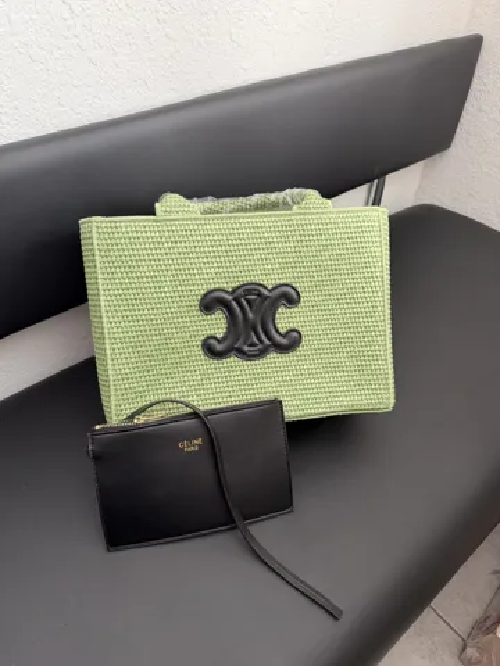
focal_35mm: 24
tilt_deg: -43.6
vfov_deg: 71.6
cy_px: 333
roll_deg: -3.1
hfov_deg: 56.8
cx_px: 250
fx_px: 462
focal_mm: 6.76
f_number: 1.78
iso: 200
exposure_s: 1/64
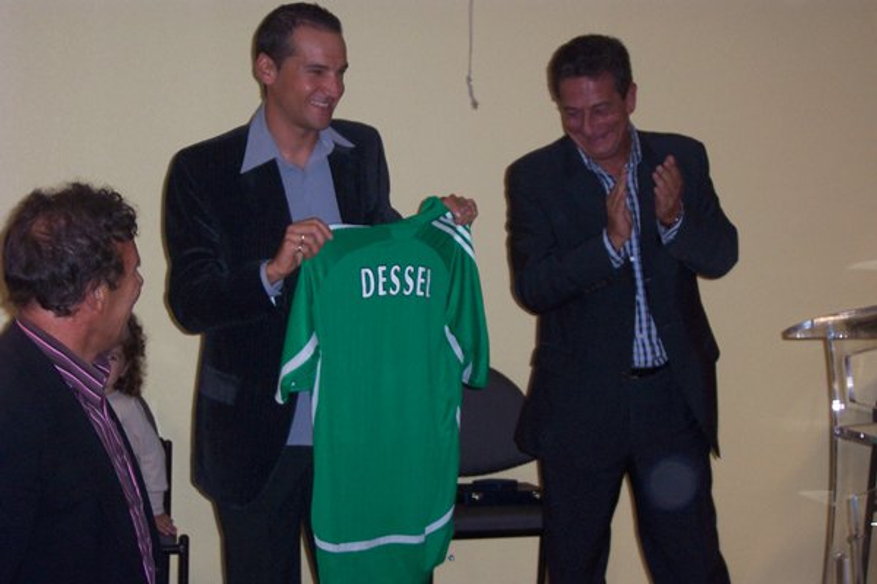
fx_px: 1851
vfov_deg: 17.9
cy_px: 292
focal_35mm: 76
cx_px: 438
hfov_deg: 26.7
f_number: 4
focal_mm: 16
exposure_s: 1/60
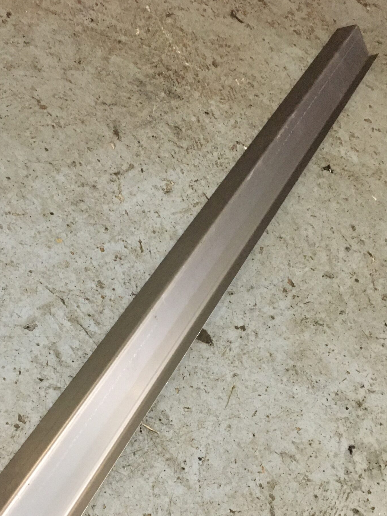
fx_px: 611
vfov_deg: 44.9
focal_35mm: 41
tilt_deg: -57.4
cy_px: 358
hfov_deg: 35.1
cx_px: 162
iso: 250
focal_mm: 4.15
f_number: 2.2
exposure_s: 1/25
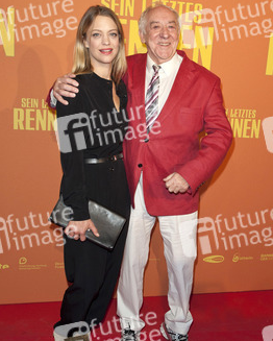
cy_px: 180
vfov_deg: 46.8
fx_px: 394
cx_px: 138
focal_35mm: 39
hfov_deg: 38.3
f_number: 5.6
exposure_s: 1/250
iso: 800
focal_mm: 34
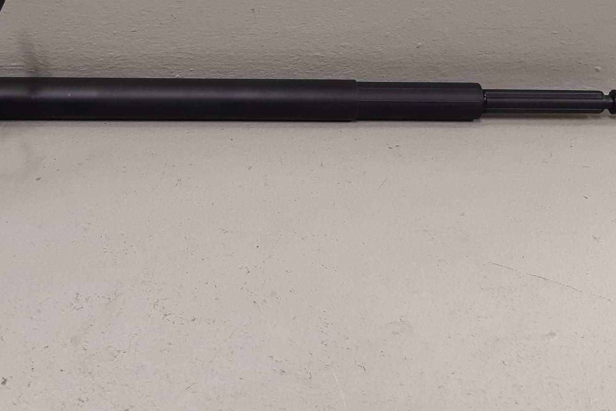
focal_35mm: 41
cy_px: 78
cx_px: 235
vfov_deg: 31.7
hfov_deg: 47.0
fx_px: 702
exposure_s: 1/50
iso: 125
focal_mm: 3.93
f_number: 1.7
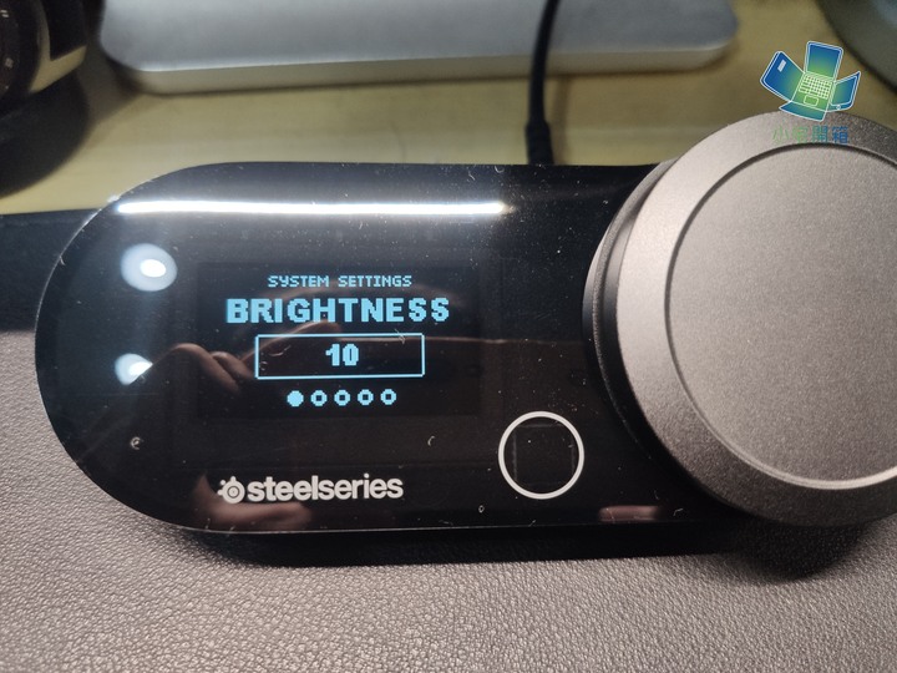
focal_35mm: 26
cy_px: 336
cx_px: 448
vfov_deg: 53.1
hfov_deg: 67.3
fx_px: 674
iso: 493
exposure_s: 1/60
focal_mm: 4.75
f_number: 1.75
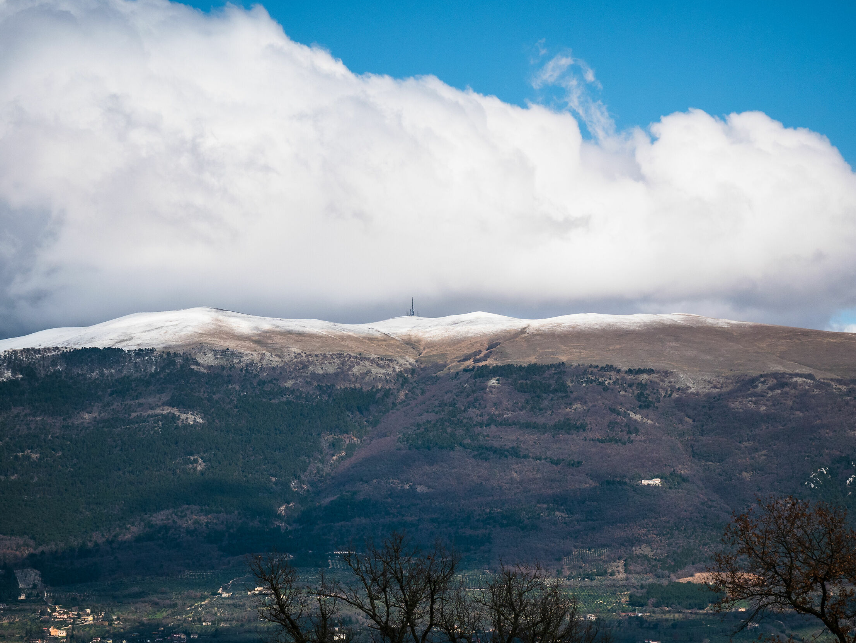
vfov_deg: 8.2
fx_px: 4502
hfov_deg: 10.9
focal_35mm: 182
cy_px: 346
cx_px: 433
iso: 200
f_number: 5.2
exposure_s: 1/640
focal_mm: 84
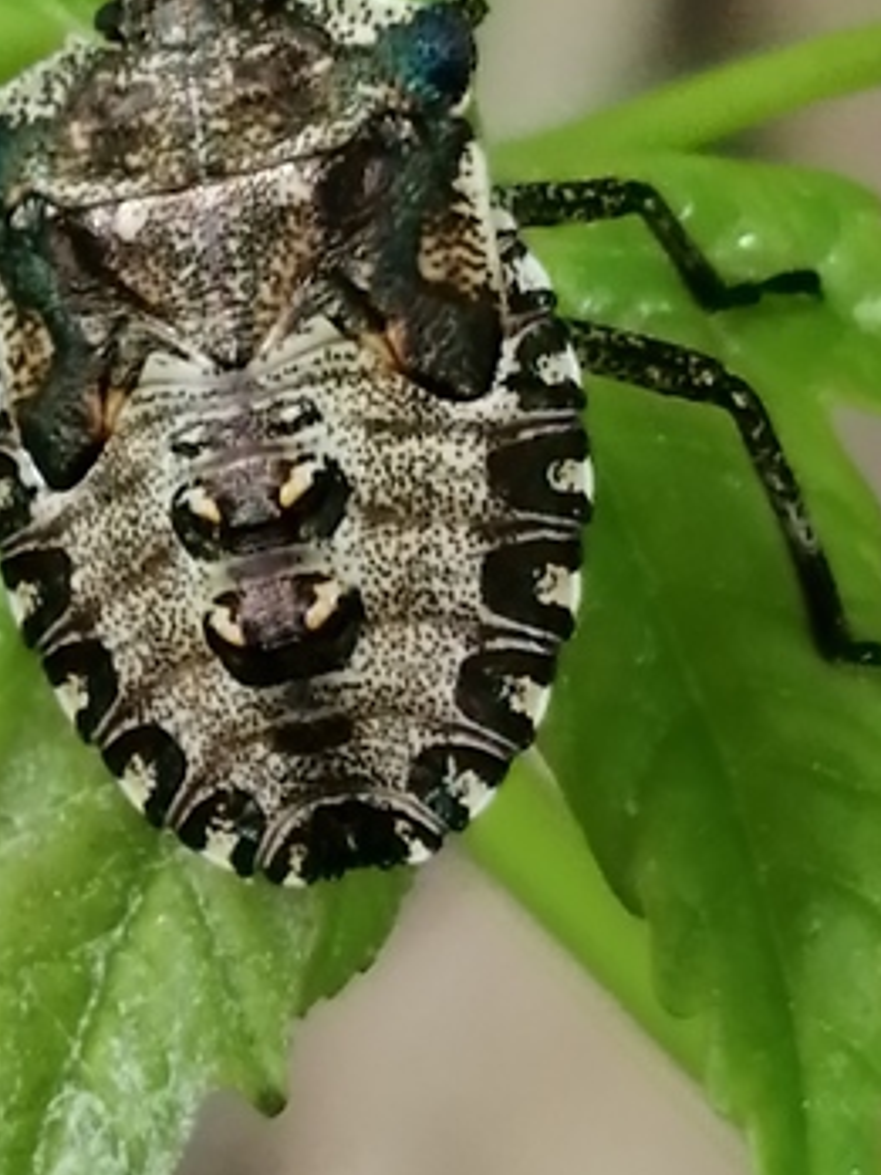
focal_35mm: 191
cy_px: 226
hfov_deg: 7.8
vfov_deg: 10.3
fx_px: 6481
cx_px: 294
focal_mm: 3.46
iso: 50
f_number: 1.8
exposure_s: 1/90
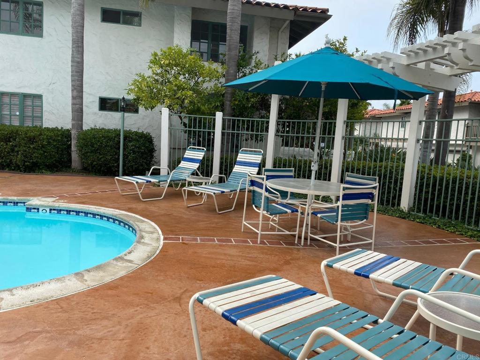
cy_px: 180
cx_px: 240
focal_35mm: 26
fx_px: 361
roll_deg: -3.2
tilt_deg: -7.3
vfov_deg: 53.1
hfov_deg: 67.3
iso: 32
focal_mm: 4.25
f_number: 1.8
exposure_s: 1/1565
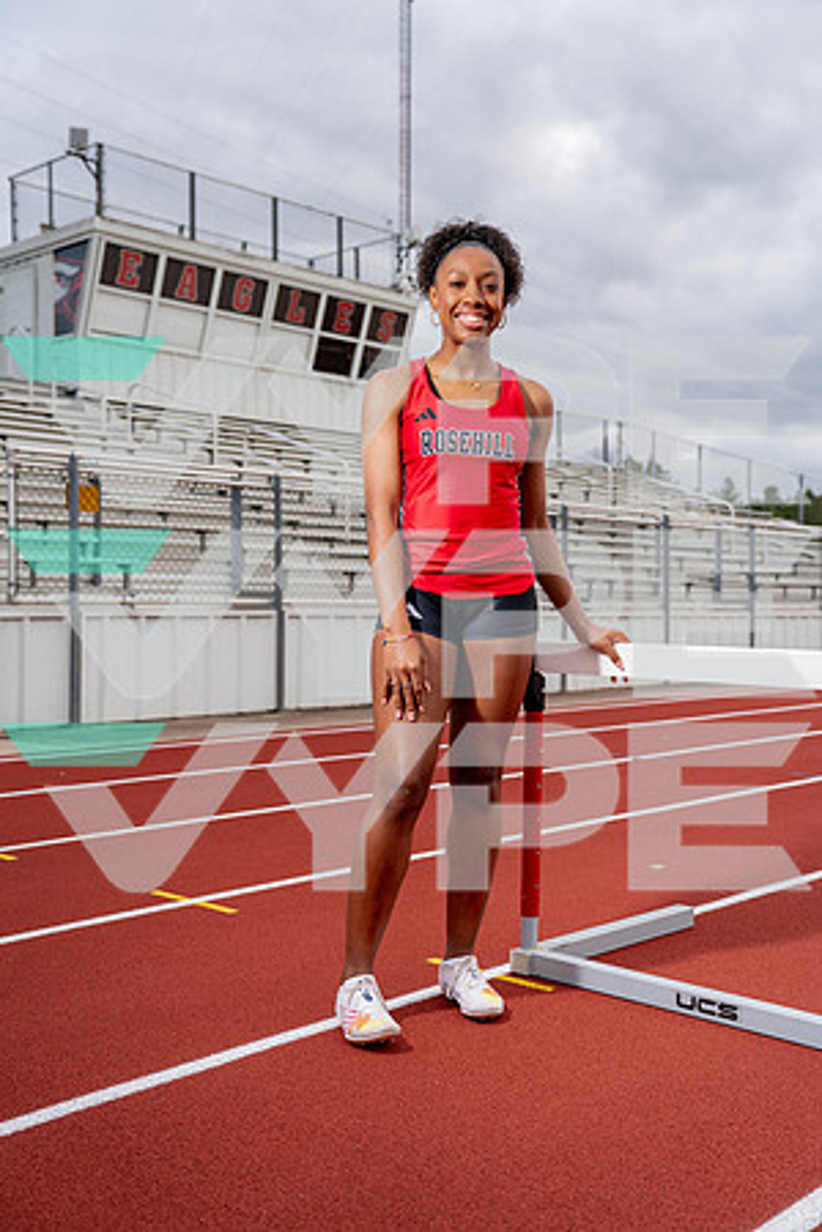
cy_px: 616
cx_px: 411
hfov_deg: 33.4
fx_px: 1370
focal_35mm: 40
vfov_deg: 48.5
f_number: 4
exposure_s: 1/250
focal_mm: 40
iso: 100
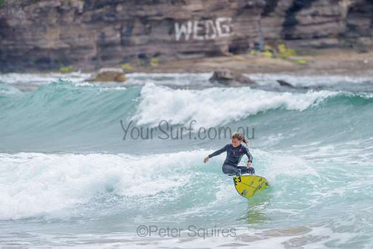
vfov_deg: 2.2
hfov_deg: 3.4
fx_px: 6354
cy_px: 153
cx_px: 229
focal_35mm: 613
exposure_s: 1/2000
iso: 250
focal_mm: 500
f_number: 5.6
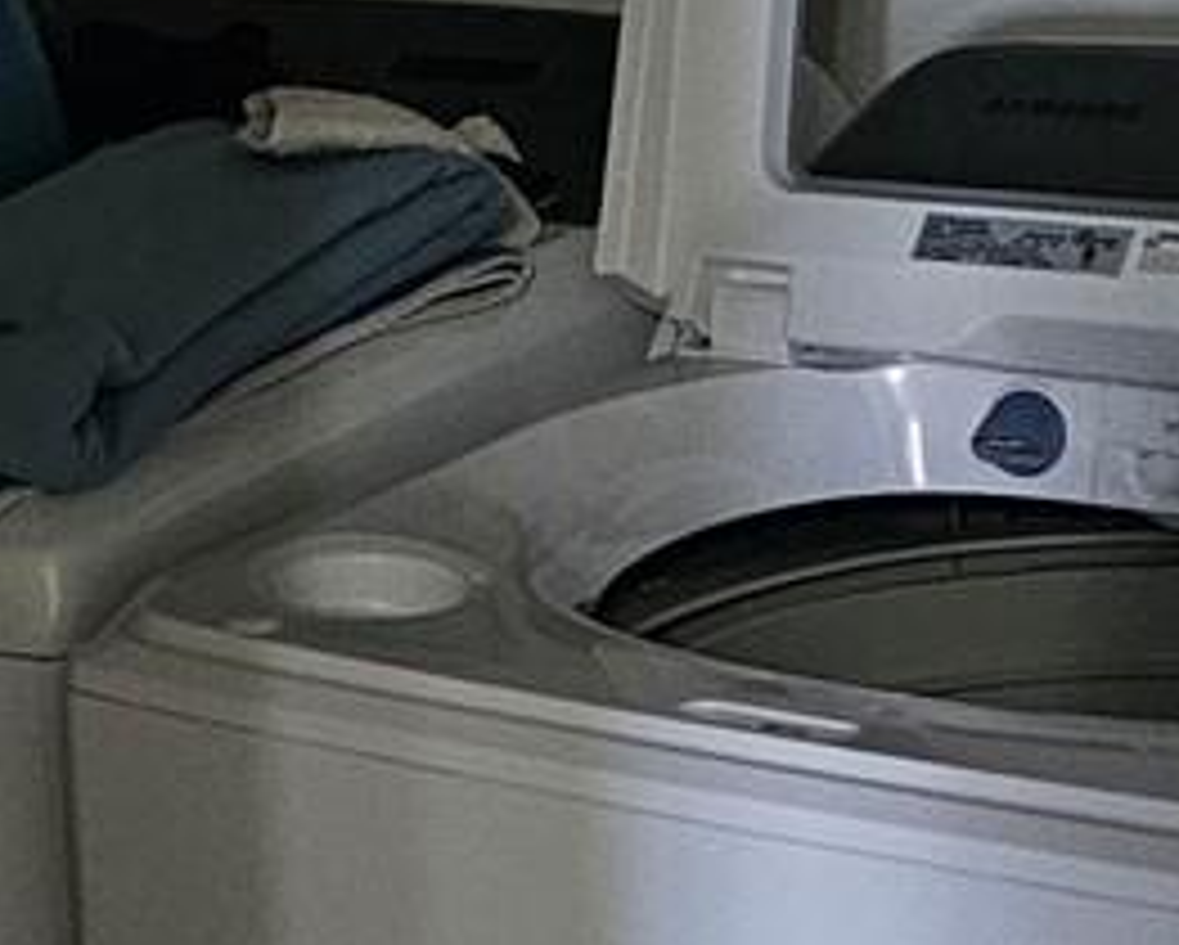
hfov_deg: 13.8
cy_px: 423
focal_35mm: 137
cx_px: -76
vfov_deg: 11.3
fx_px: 4784
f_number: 1.7
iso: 800
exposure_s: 1/120
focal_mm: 6.3
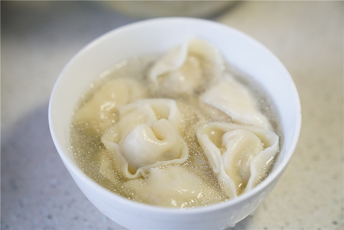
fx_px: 669
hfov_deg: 28.8
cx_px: 172
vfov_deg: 19.5
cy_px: 115
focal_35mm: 70
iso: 2000
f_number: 2.8
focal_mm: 70
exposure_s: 1/320
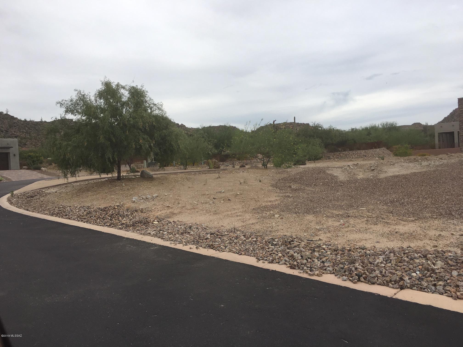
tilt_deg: -0.2
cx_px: 232
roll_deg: +3.5
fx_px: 388
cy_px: 174
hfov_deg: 61.7
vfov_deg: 48.2
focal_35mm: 29
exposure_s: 1/1241
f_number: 2.2
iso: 25
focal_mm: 4.15
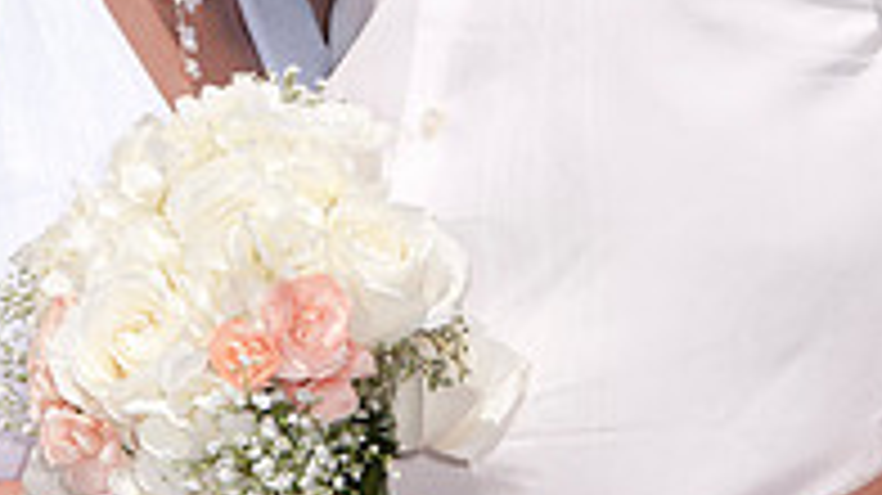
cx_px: 281
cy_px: -266
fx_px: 8836
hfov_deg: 5.7
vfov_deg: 3.2
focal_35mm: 378
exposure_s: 1/250
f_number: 13
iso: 100
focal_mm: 105
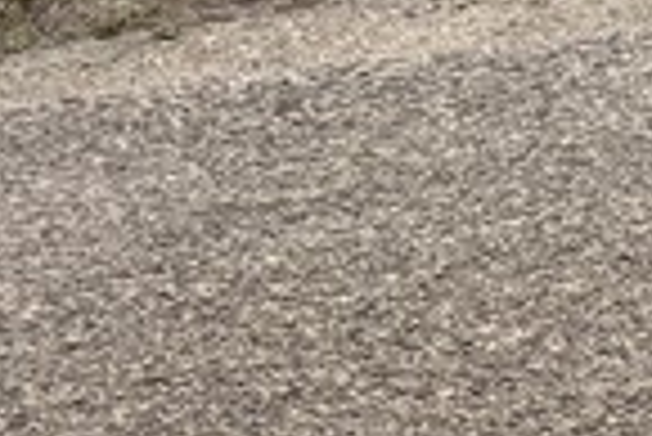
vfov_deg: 6.6
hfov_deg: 9.0
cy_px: -1173
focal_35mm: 176
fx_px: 3191
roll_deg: +0.7
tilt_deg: +1.2
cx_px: 2059
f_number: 1.78
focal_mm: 6.76
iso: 80
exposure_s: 1/9091
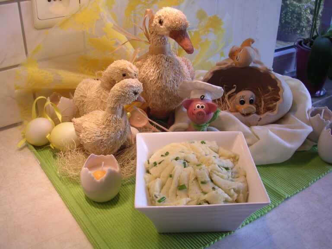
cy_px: 124
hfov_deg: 49.0
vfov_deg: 37.7
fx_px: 364
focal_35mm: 38
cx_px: 166
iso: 100
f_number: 2.8
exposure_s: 1/62.6
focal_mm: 5.8
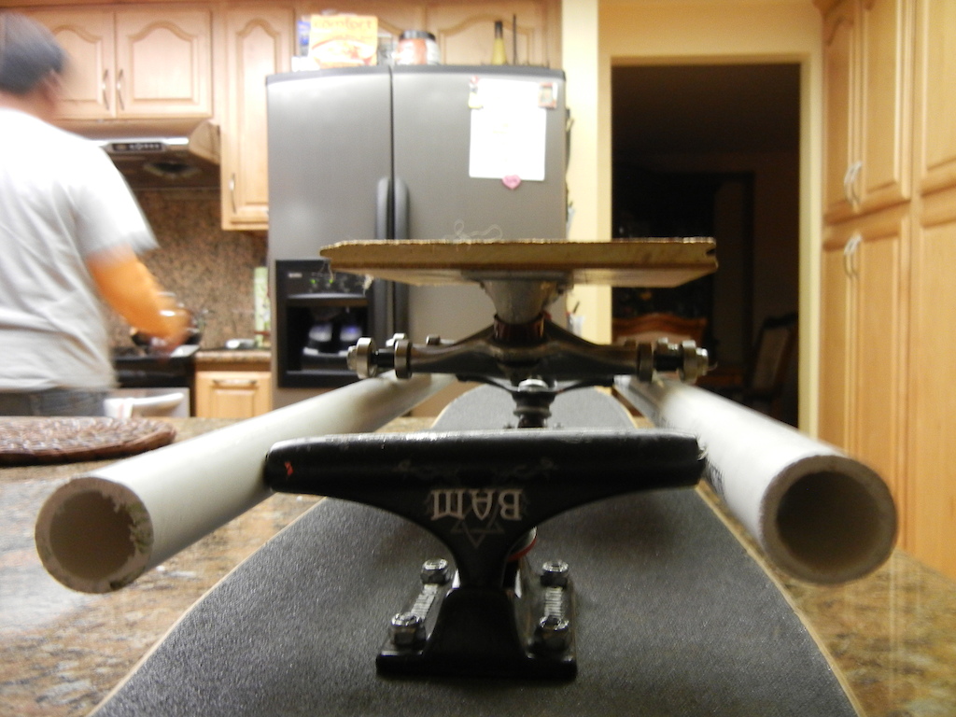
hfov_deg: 60.0
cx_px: 478
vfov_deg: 46.8
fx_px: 829
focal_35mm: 30
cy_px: 358
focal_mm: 5.4
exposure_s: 1/4.7
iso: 400
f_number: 3.5
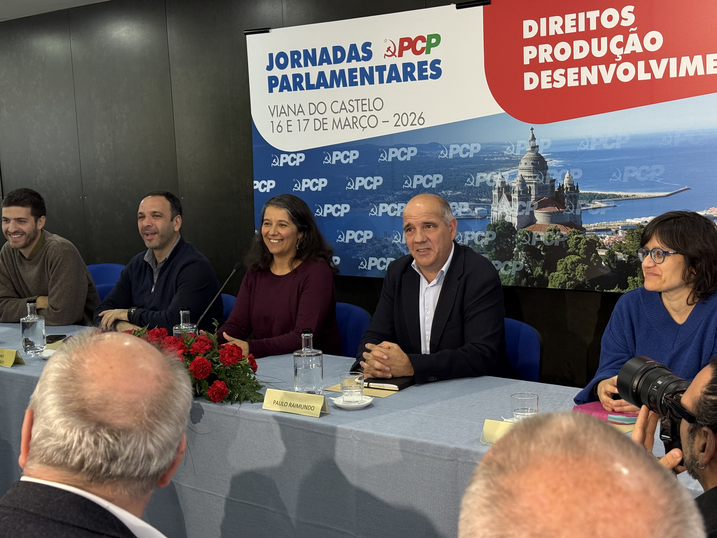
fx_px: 994
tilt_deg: -5.4
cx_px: 358
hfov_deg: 39.7
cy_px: 269
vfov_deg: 30.3
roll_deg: +1.9
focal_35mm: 48
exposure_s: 1/60
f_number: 1.78
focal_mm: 6.76
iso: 200
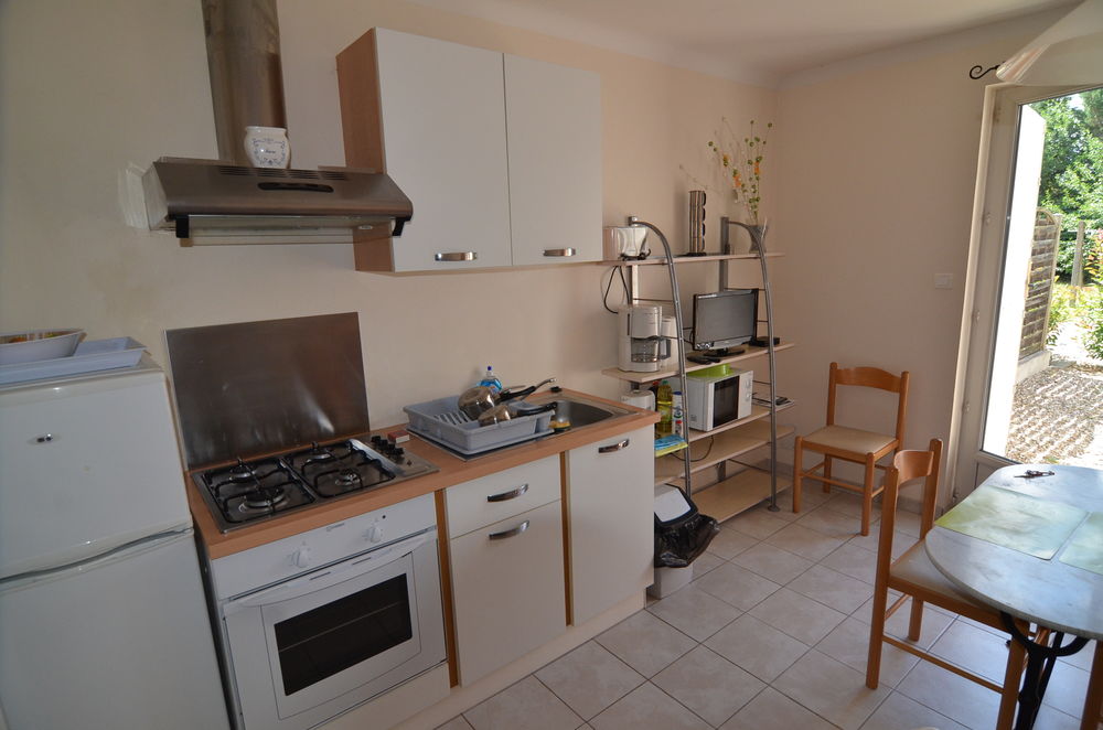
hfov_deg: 90.1
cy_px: 365
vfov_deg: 67.1
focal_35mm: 18
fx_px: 550
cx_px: 552
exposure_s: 1/250
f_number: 7.1
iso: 800
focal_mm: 12
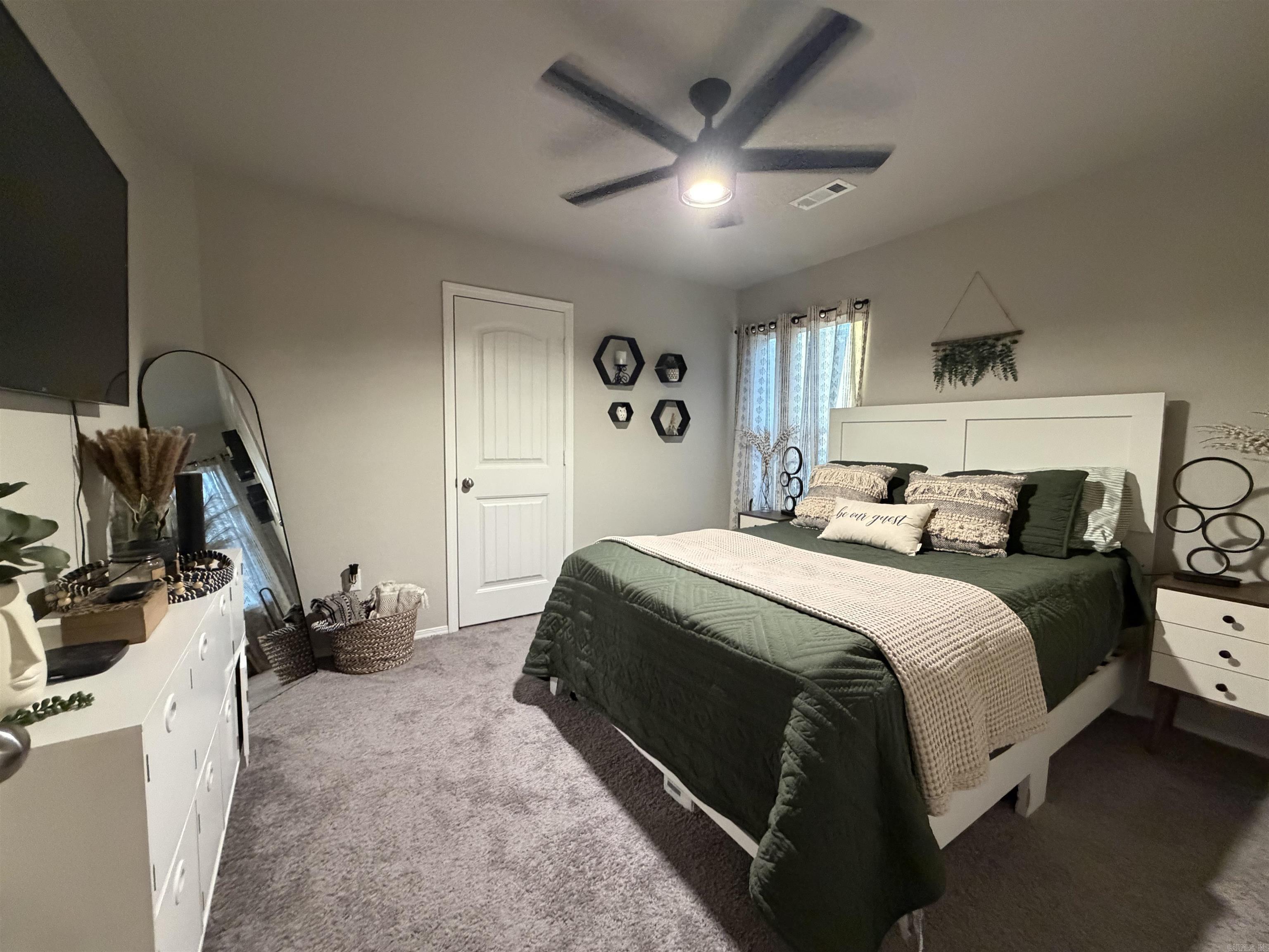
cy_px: 476
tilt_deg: -4.7
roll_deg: -0.6
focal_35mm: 14
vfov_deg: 85.7
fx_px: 513
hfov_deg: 102.1
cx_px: 634
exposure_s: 1/60
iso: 800
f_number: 2.2
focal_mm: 2.22
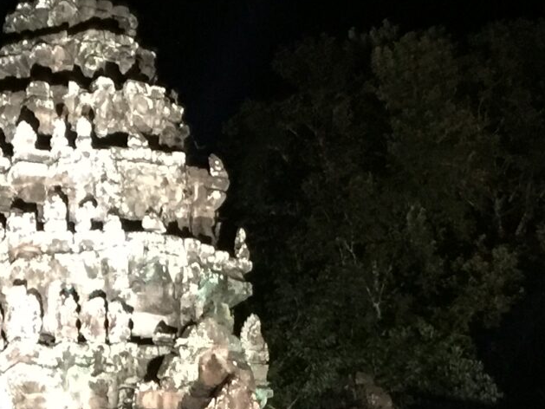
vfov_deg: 11.7
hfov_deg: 16.5
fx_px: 1858
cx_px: 62
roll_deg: -1.1
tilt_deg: +5.5
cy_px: 711
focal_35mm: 118
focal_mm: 4.15
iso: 160
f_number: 2.2
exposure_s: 1/4
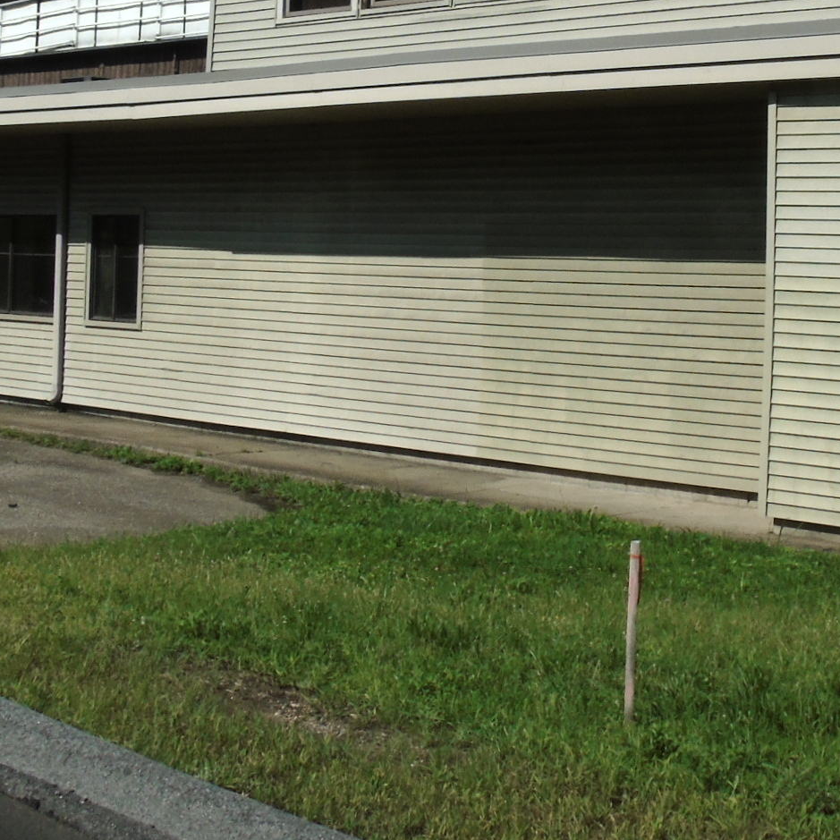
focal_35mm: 61
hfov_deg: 28.0
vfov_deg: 27.7
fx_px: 1675
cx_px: 530
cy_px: 186
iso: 80
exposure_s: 1/500
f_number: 3.4
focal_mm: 4.4
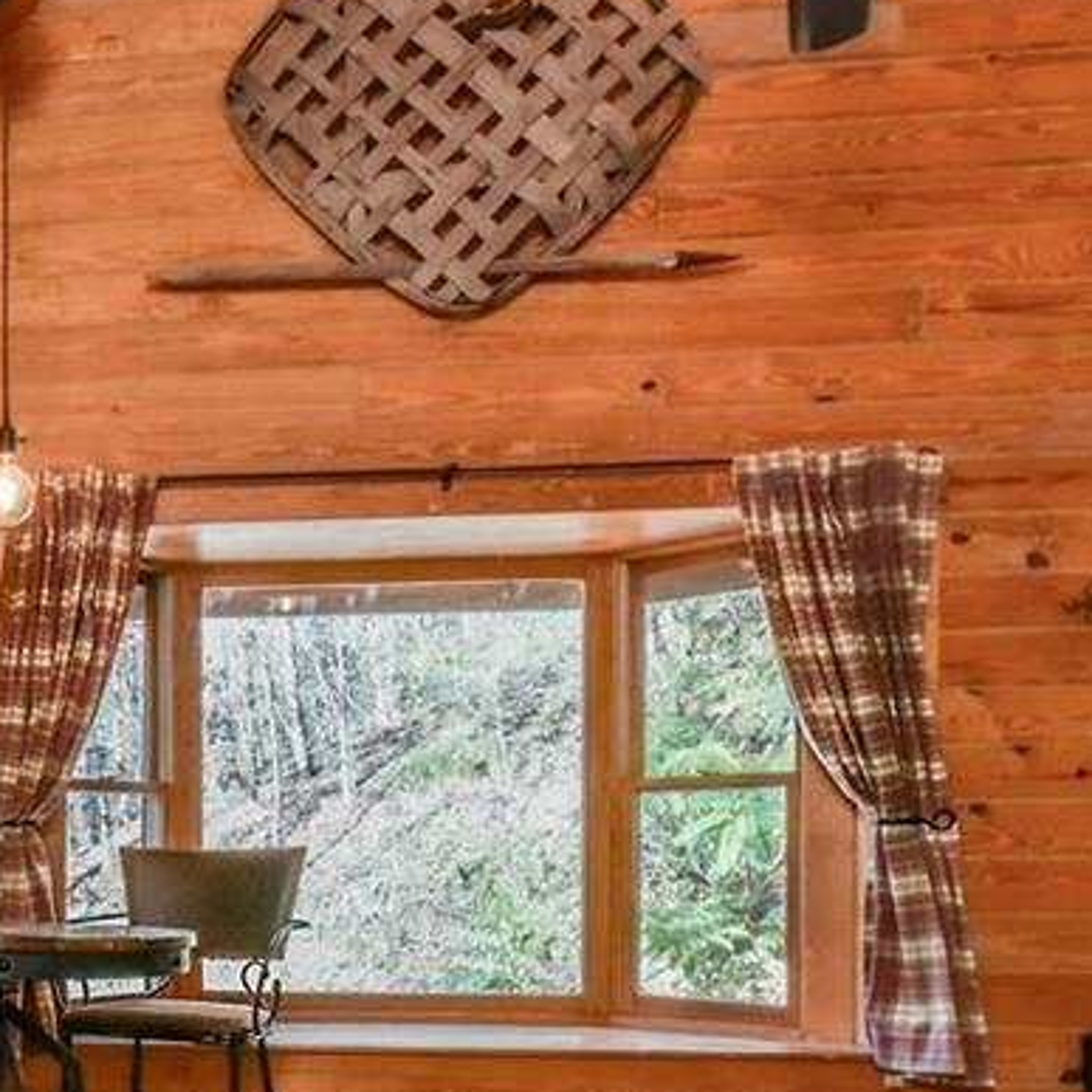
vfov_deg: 44.3
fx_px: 1285
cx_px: -71
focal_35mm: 36
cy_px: 834
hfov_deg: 39.0
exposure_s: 1/160
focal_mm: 16
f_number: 13
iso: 4000
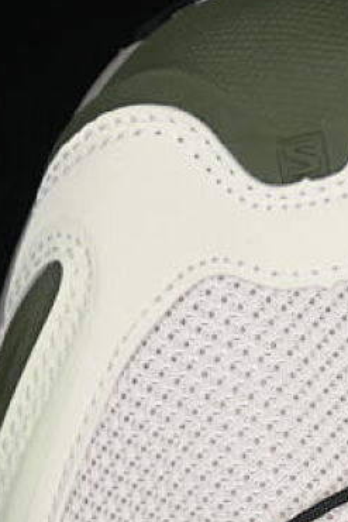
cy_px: 402
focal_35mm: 219
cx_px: 428
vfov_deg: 9.4
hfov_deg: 6.2
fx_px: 3172
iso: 160
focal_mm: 50
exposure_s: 1/80
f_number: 7.1
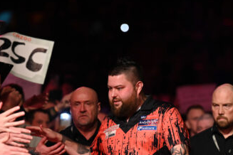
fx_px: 2194
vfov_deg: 4.1
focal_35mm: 339
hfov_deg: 6.1
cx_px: 137
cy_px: 138
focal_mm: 185
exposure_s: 1/500
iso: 3200
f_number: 3.5
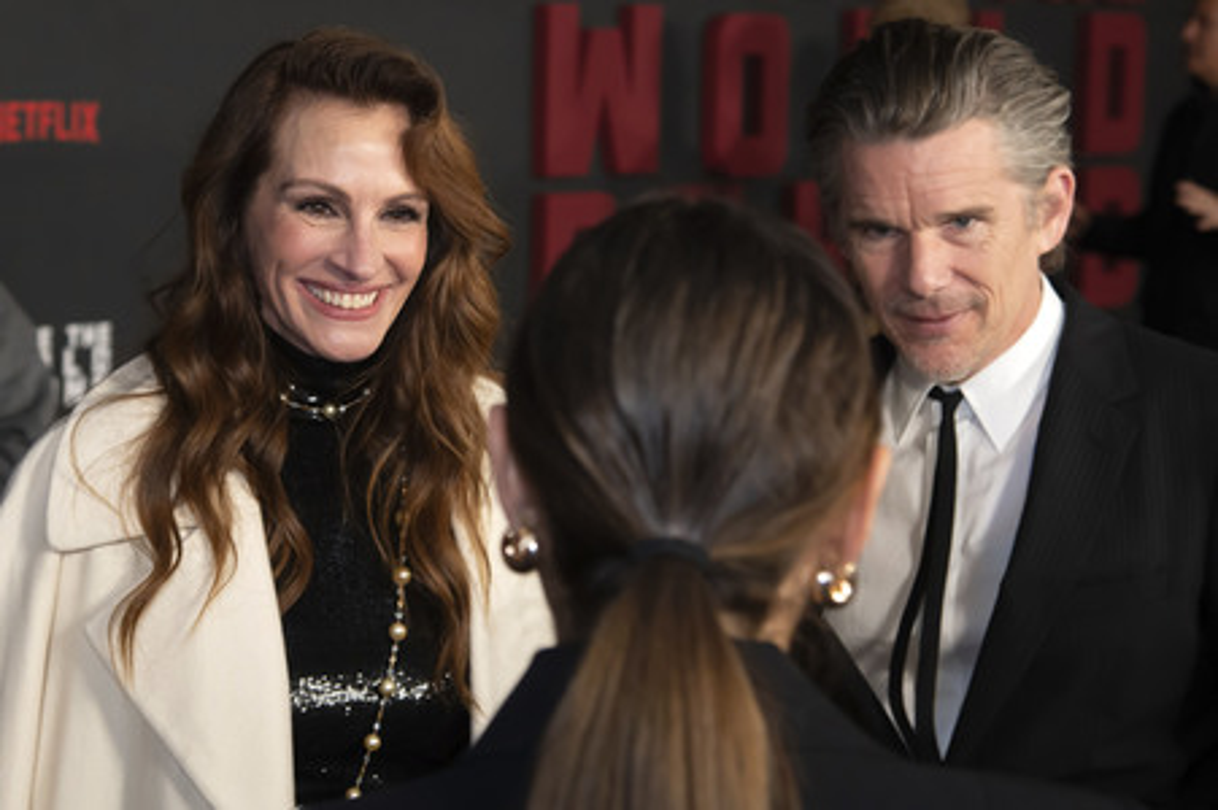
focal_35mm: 65
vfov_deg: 20.9
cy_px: 405
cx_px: 609
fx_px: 2197
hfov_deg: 31.0
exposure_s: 1/200
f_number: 5
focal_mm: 65
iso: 2000
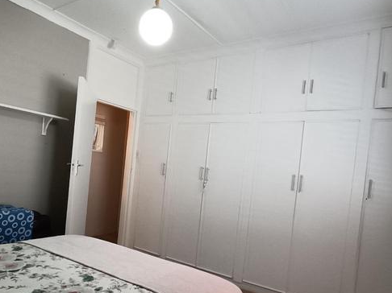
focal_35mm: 28
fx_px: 317
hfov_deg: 62.8
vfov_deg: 49.3
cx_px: 152
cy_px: 179
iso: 769
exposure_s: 1/33.3
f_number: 2.2
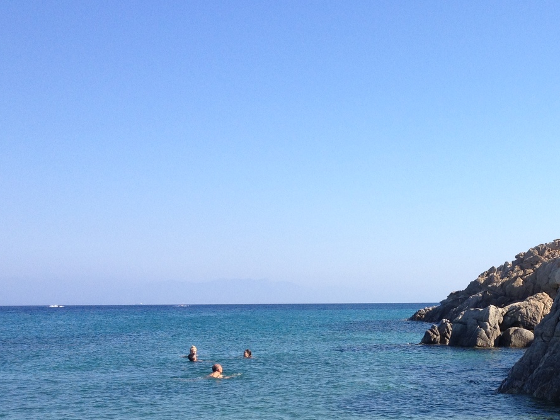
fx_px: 1019
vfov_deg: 23.0
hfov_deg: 29.6
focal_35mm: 63
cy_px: 327
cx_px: 486
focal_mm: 4.28
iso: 50
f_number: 2.4
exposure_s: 1/1082
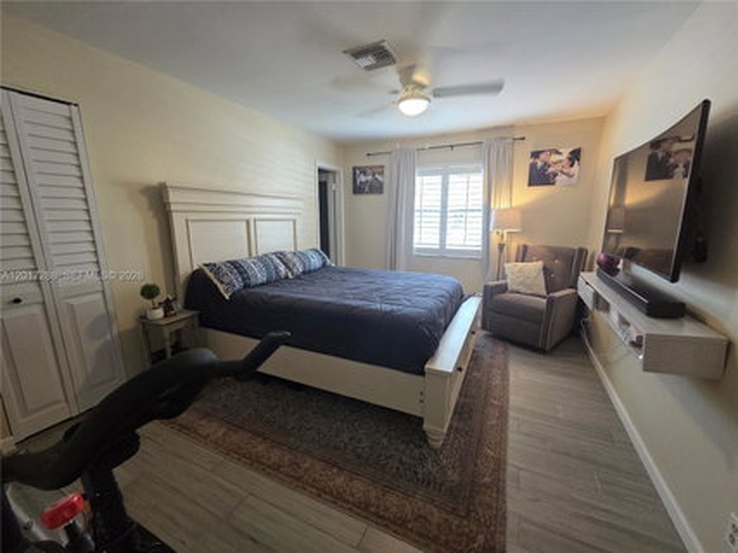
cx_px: 369
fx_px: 277
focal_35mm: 13
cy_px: 276
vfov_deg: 89.9
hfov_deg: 106.2
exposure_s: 1/60
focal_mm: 2.2
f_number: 2.2
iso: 500
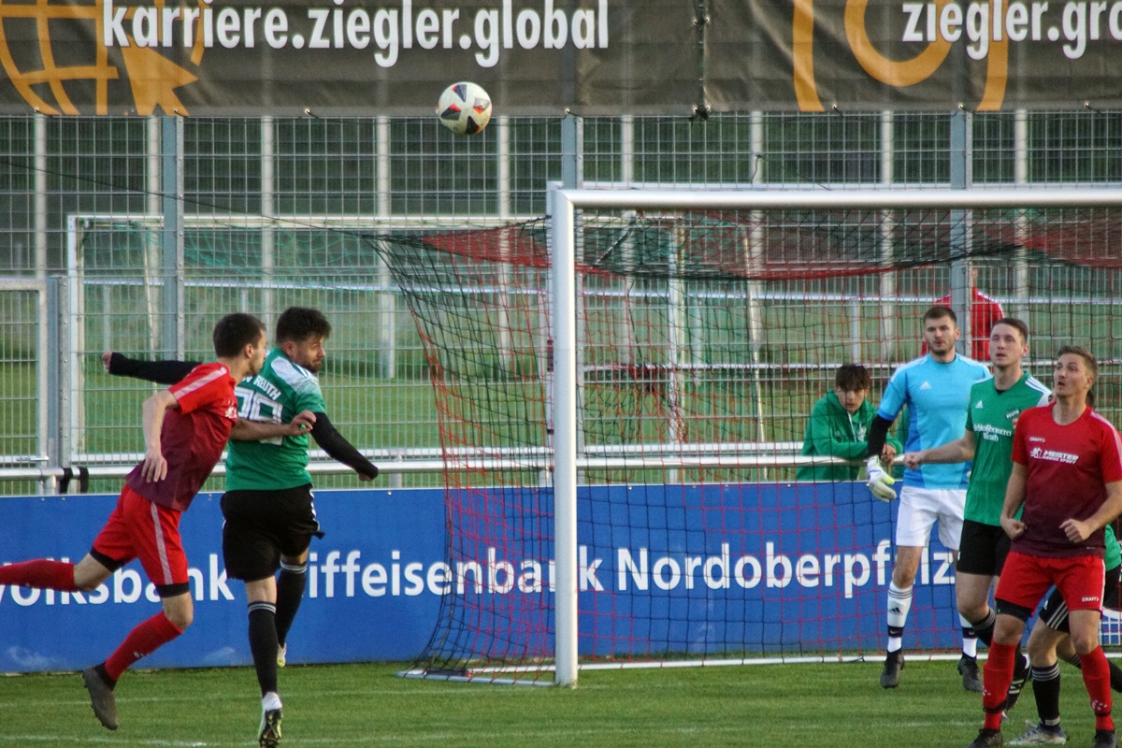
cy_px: 374
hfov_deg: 4.6
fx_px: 14024
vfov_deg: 3.1
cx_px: 561
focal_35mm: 450
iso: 3200
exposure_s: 1/2000
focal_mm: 300
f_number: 5.6
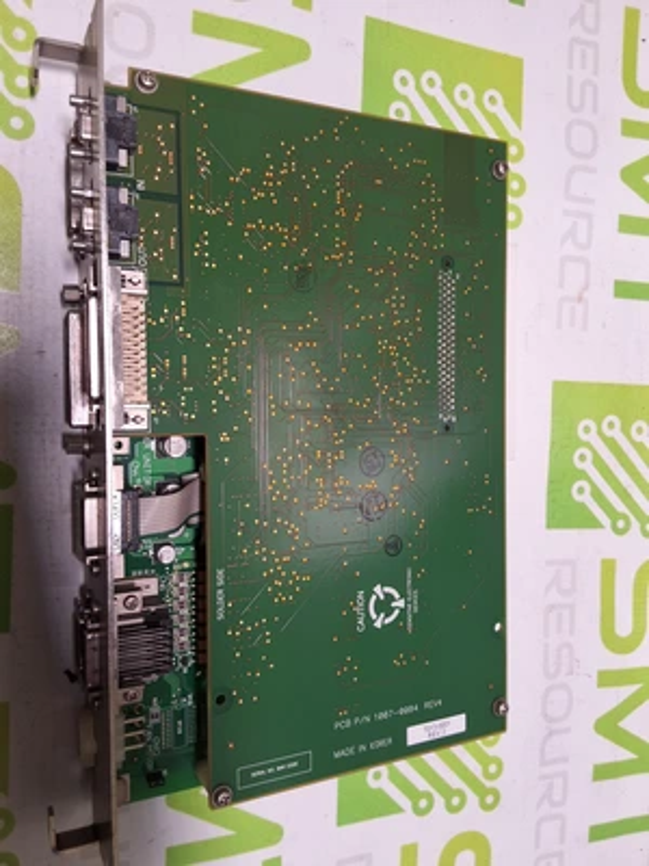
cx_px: 324
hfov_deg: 49.7
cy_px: 433
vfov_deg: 63.4
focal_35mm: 28
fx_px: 700
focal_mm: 2.91
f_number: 1.9
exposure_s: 1/100
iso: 32
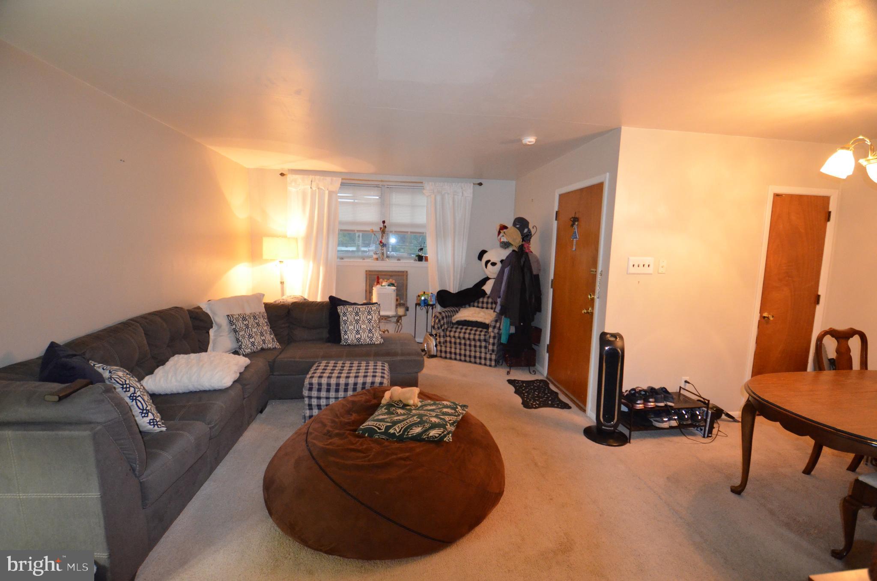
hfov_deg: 100.5
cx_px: 438
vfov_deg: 77.1
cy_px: 290
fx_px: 365
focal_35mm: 15
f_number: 3.5
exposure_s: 1/60
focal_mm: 10
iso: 3200
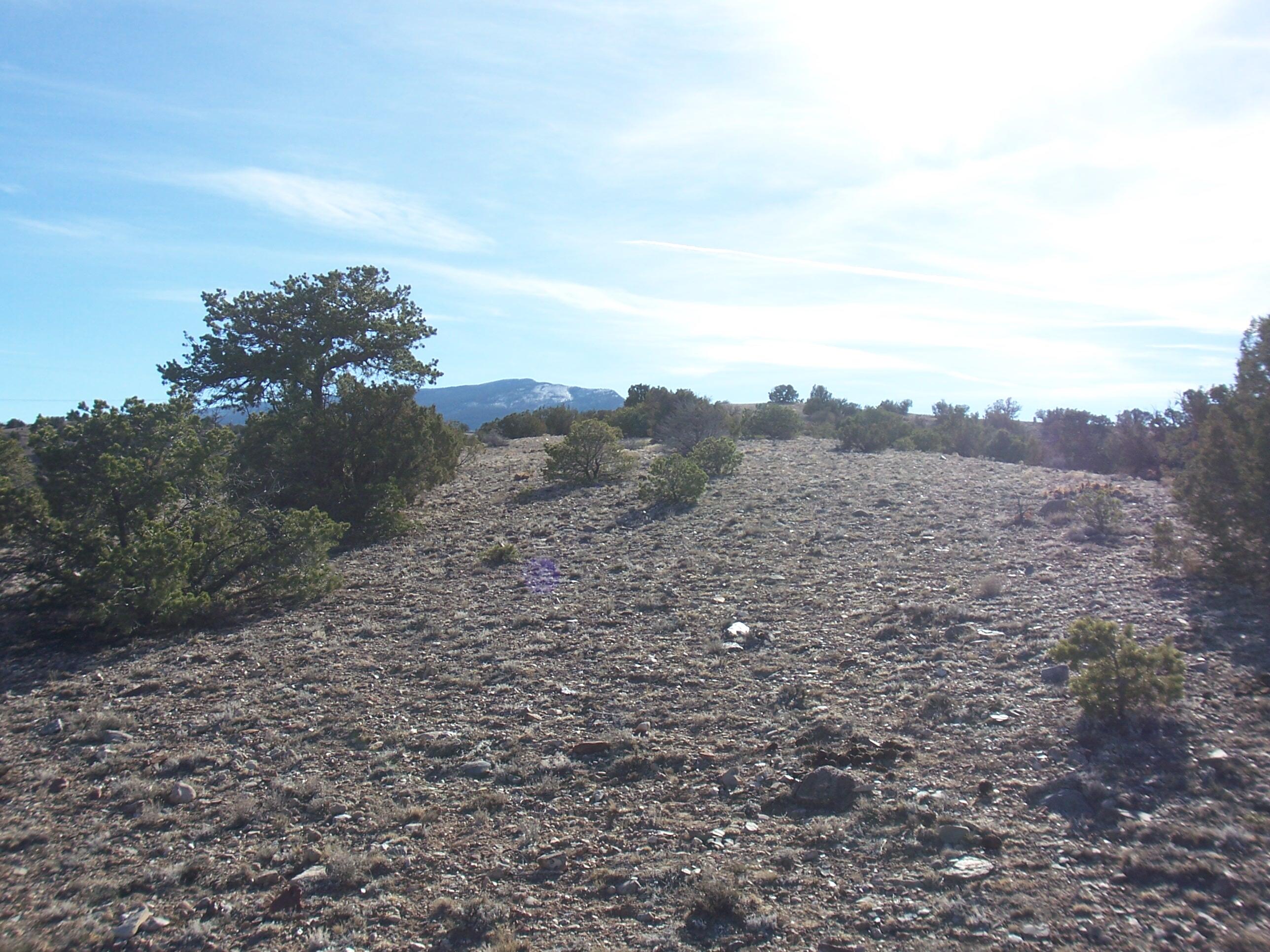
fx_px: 1431
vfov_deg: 36.8
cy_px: 476
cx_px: 635
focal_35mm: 39
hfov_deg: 47.9
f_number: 3.9
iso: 64
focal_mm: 6.4
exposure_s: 1/500
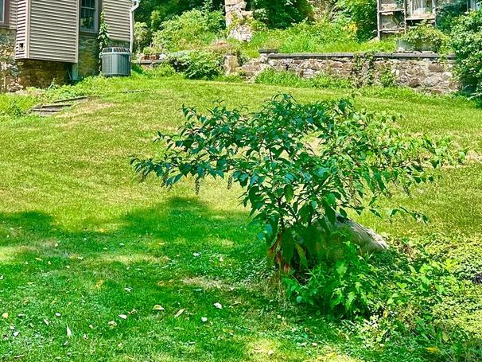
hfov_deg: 32.7
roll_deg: -1.6
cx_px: 89
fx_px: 794
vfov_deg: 24.9
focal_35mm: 57
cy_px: 34
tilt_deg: +6.4
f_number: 1.78
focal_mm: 6.86
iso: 80
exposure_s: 1/1304
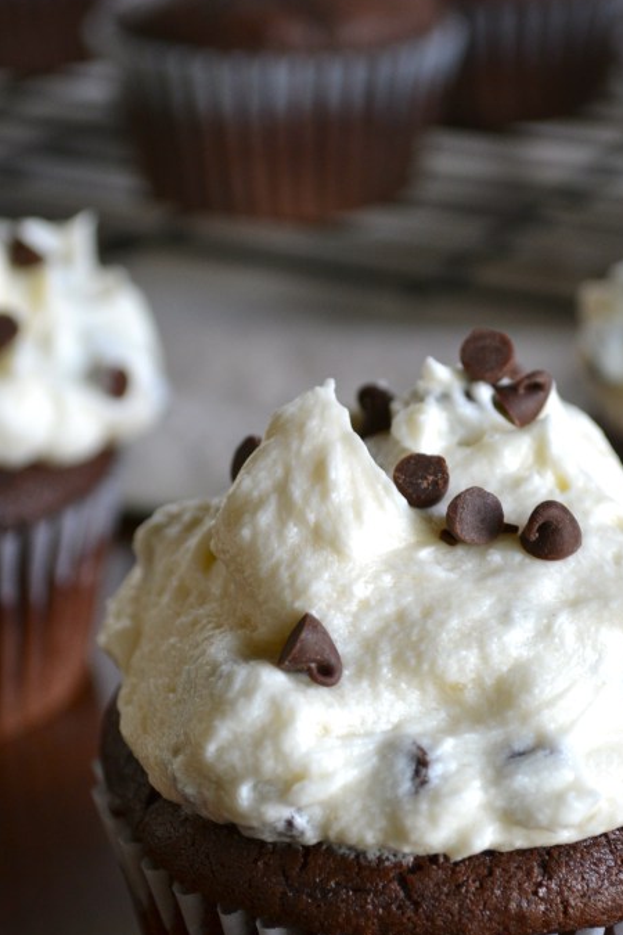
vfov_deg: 22.4
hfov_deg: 15.0
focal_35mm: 91
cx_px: 404
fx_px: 2362
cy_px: 555
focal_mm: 40
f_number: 5.3
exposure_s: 1/80
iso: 400
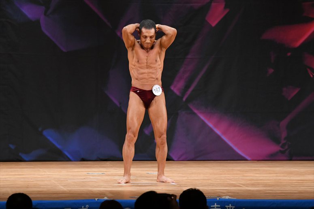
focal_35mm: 285
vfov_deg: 4.8
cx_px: 157
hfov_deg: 7.2
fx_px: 2485
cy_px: 104
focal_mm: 190
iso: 3200
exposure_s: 1/400
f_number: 5.6
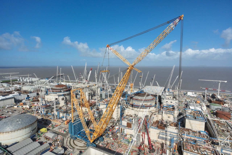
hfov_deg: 90.0
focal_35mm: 18
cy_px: 78
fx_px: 116
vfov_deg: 67.4
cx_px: 116
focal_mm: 18
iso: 800
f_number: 5
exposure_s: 1/100
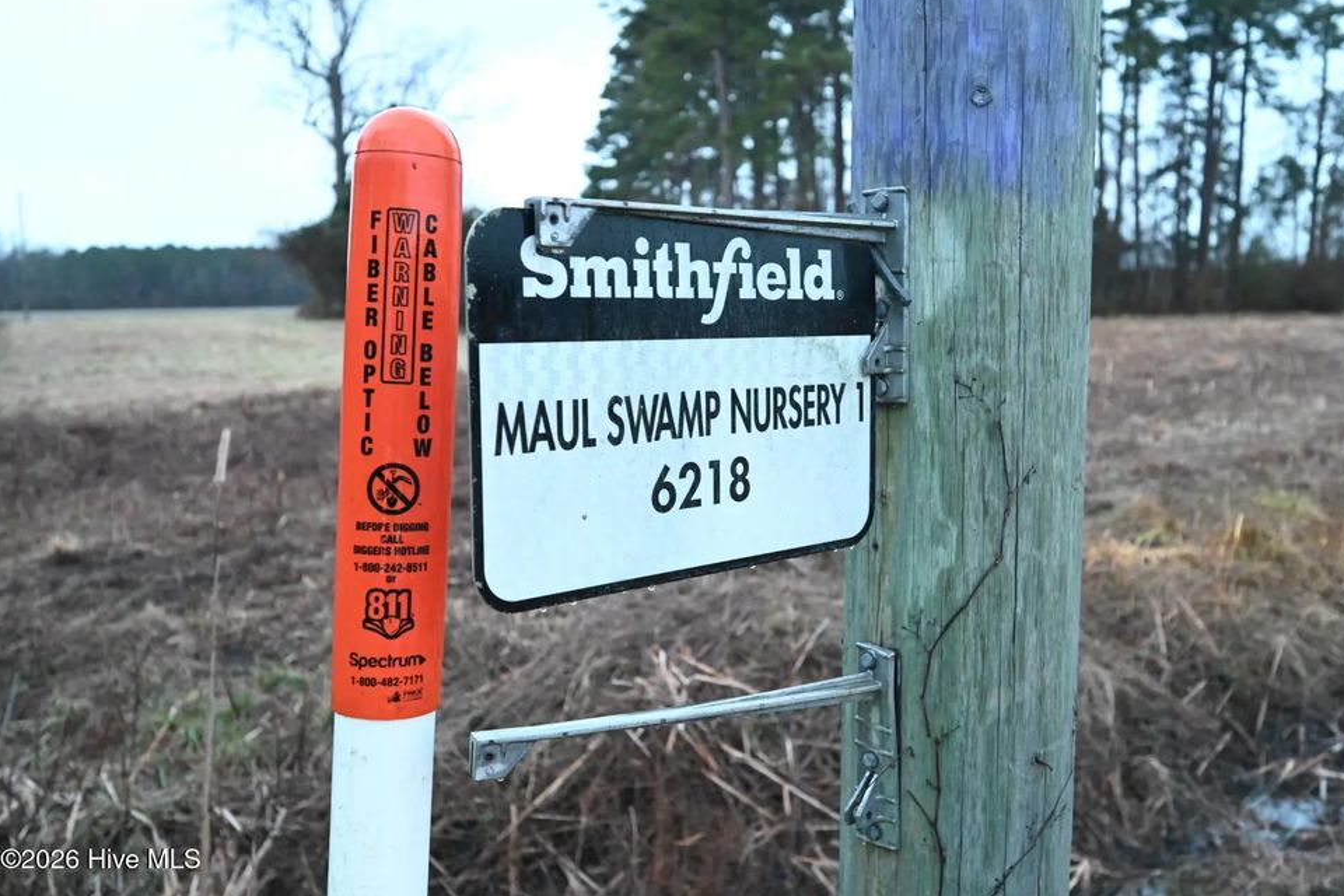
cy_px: 425
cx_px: 713
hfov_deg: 58.7
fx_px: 1195
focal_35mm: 32
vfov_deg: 41.1
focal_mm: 30
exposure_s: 1/30
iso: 10000
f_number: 4
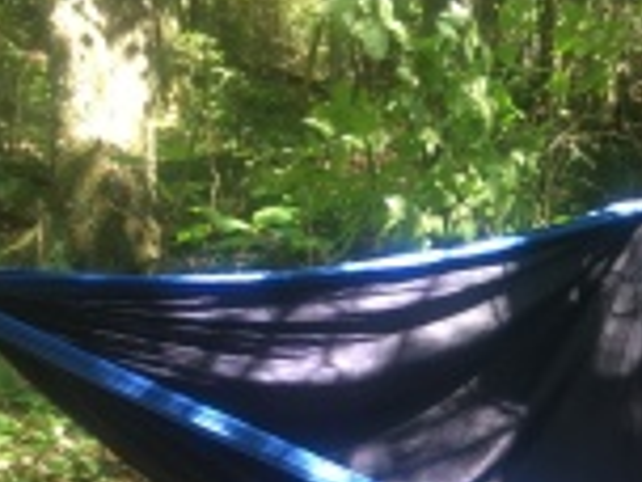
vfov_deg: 20.6
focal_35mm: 70
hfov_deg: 26.0
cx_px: 676
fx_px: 1298
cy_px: 440
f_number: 2.2
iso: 32
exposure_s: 1/30
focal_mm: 4.15
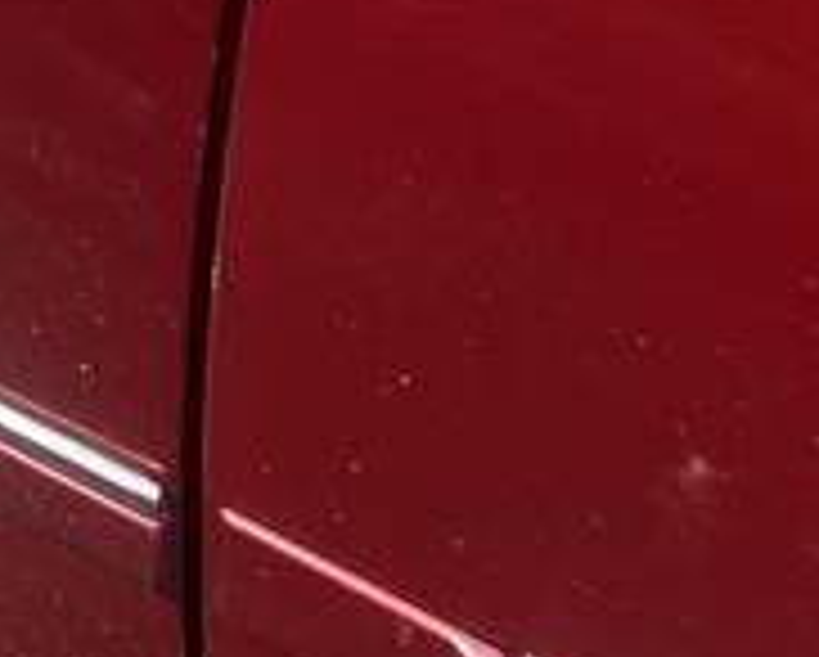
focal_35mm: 178
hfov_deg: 10.0
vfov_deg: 7.8
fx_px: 4319
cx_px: -868
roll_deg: +3.7
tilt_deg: -29.4
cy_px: -1184
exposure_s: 1/1511
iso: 50
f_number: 1.5
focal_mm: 5.7
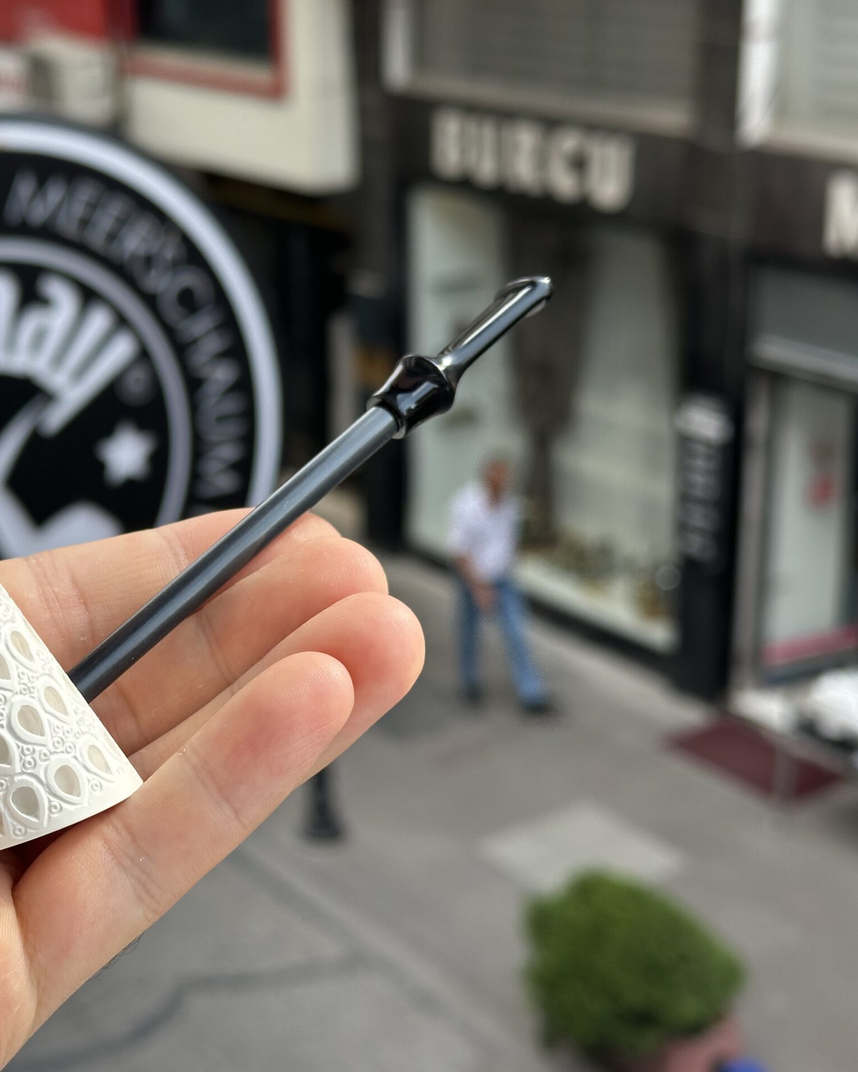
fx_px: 2000
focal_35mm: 63
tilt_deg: -20.2
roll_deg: +2.9
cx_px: 166
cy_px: 539
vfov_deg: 30.0
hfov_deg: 23.8
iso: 64
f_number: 1.78
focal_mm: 6.86
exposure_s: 1/843
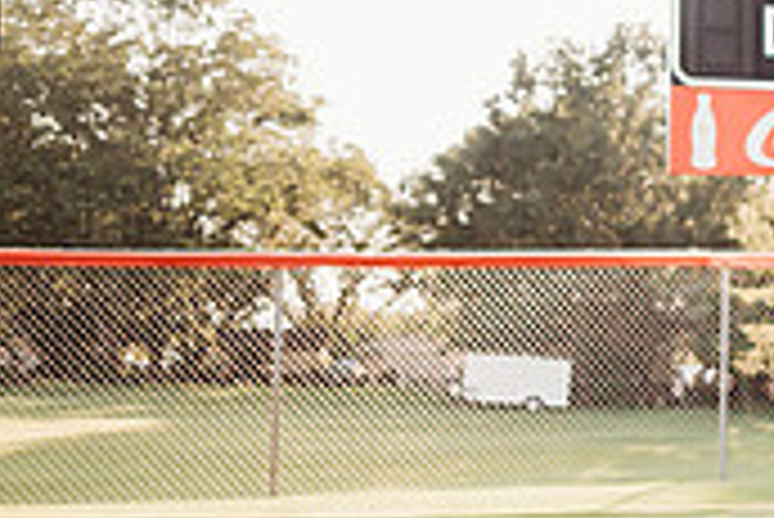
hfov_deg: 21.1
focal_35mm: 81
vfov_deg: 16.9
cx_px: 1161
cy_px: 264
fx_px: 1743
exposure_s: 1/500
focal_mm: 24
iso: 125
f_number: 2
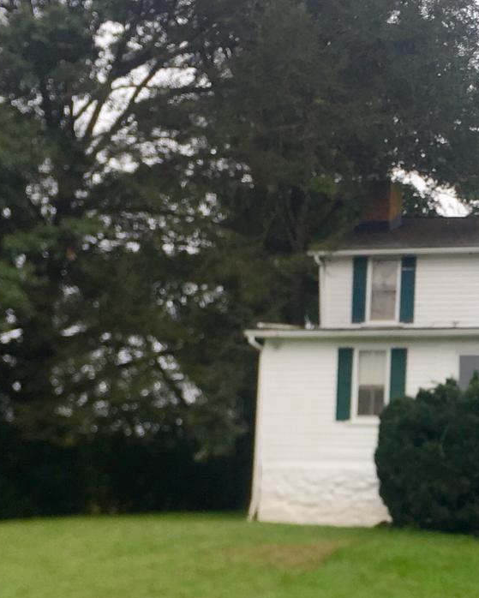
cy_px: 452
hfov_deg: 18.0
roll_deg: -2.4
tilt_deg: +6.6
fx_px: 1470
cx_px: 482
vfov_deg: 22.8
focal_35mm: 83
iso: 25
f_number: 2.2
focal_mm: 4.15
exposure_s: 1/394
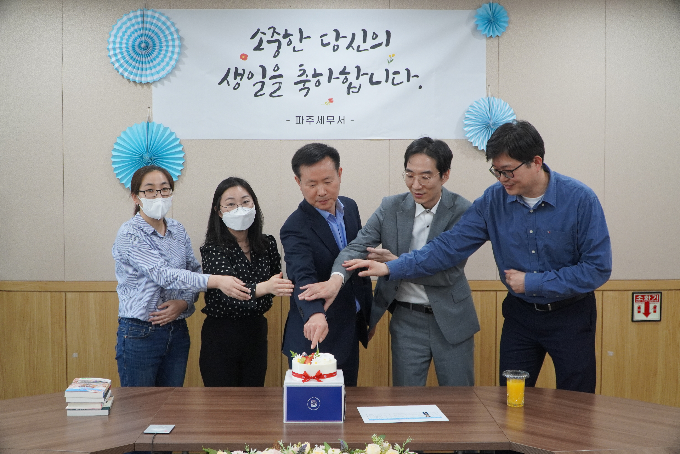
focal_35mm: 39
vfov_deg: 34.2
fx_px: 737
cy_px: 227
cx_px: 340
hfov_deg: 49.6
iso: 1000
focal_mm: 26
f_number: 4
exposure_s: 1/160
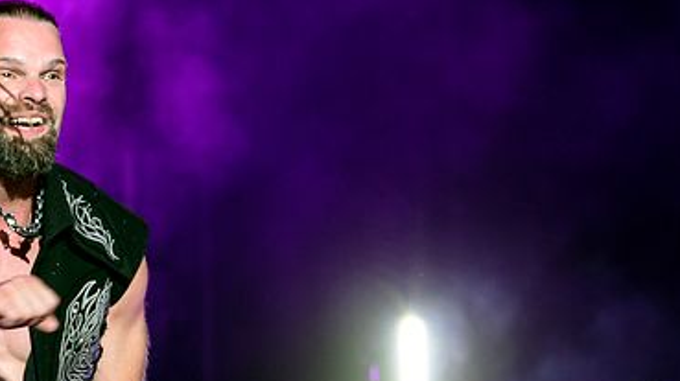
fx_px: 3586
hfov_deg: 10.8
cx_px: 210
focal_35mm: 199
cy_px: 345
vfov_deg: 6.1
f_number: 2.8
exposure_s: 1/320
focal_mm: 70
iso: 800
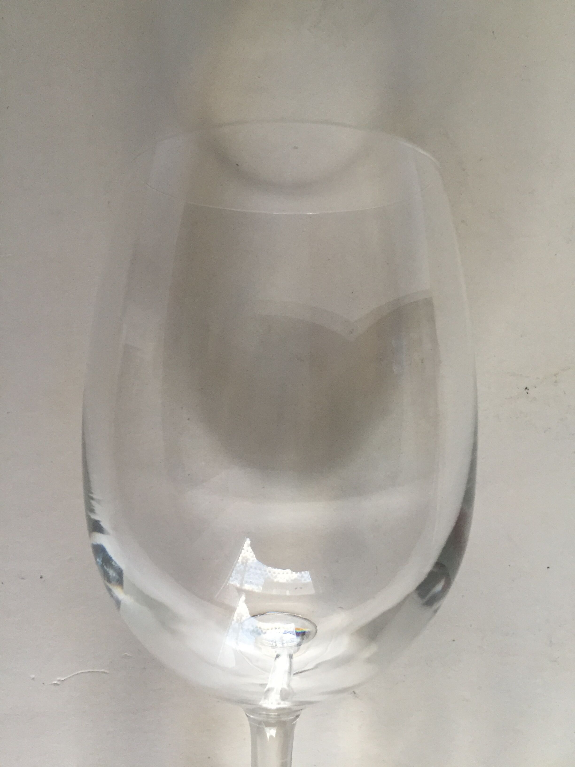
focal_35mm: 29
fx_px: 642
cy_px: 384
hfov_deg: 48.2
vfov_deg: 61.7
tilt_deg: -89.0
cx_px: 288
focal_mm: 4.15
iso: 40
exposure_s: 1/30
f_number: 2.2
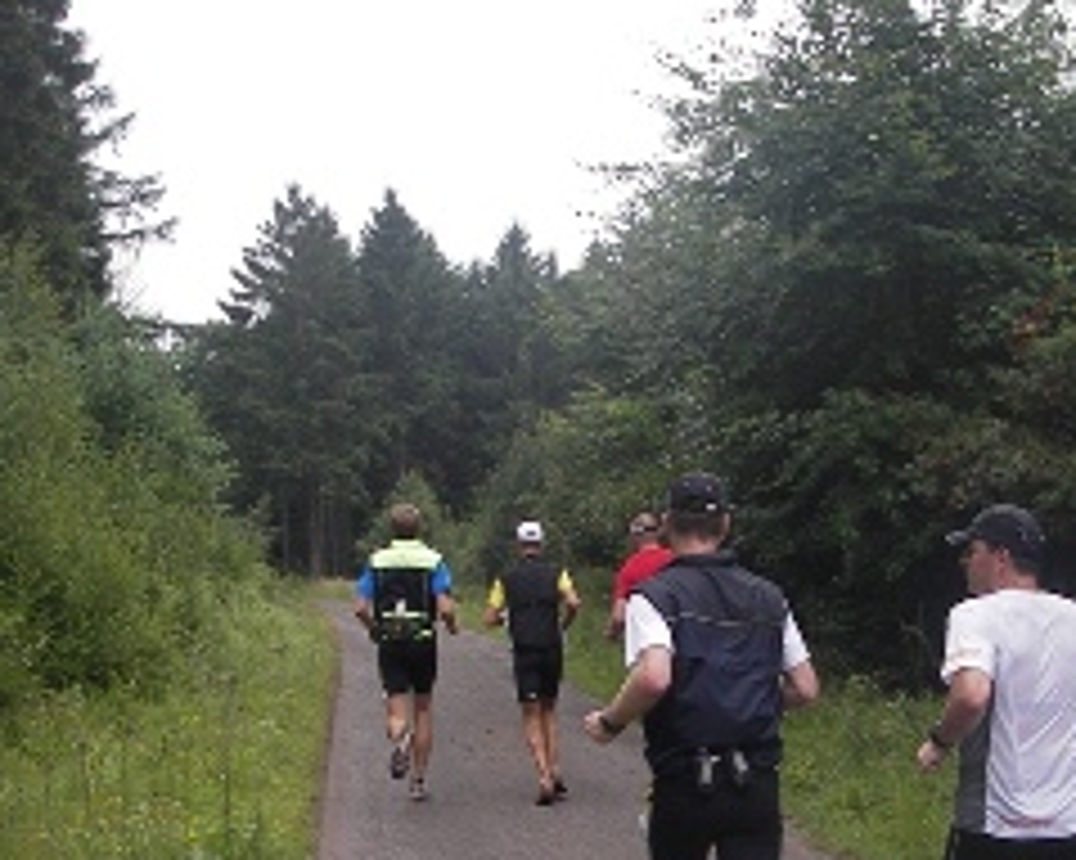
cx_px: 630
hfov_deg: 30.4
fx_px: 1974
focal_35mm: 62
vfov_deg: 24.4
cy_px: 626
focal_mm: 6.3
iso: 50
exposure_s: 1/160
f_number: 3.3
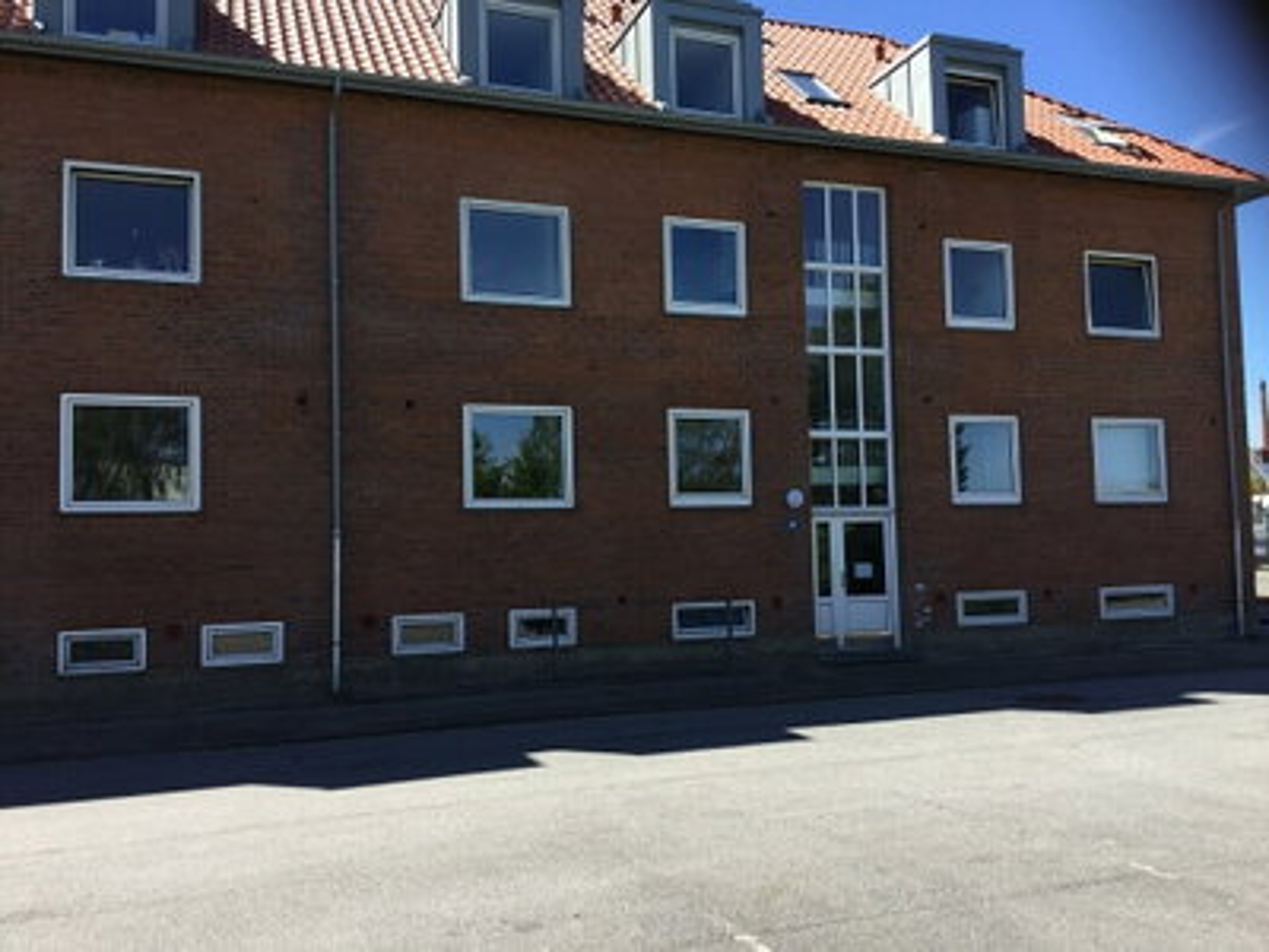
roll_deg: -0.9
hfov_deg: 58.4
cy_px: 476
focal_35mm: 31
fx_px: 1136
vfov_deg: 45.4
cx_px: 634
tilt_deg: +1.9
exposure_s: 1/657
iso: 25
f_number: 2.4
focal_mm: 3.3
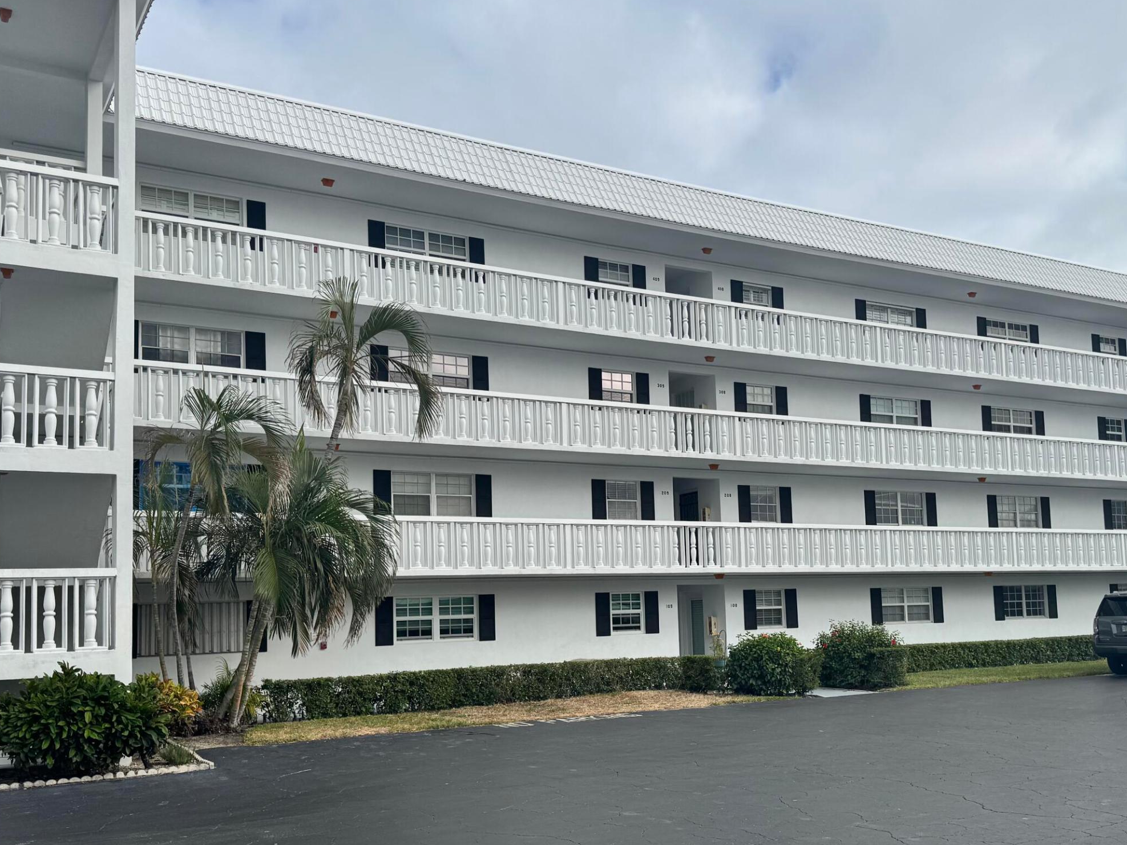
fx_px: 1139
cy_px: 525
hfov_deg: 52.5
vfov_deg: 40.4
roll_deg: +2.2
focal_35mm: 35
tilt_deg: +6.1
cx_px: 631
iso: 80
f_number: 1.78
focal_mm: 6.76
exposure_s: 1/5348
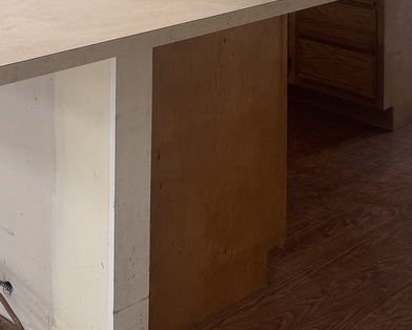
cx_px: 151
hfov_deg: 22.2
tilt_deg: -3.4
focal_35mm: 86
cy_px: -161
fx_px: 1049
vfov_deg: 16.4
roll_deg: -0.9
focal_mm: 6.76
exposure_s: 1/120
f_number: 1.78
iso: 80
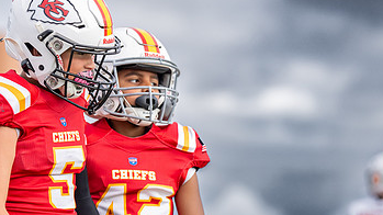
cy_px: 152
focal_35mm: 283
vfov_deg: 4.3
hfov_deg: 7.6
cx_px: 39
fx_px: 2873
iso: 320
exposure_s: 1/2500
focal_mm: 142
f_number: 2.8
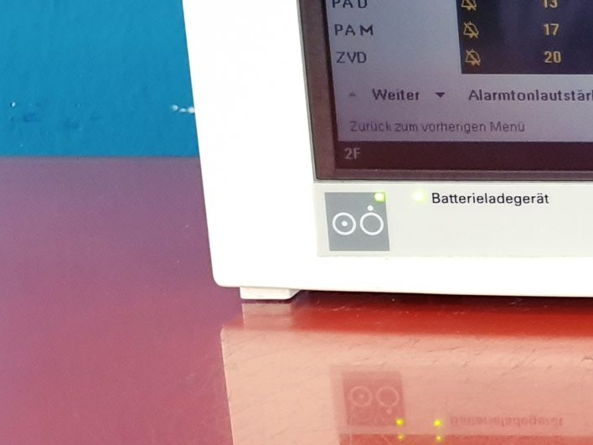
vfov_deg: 15.7
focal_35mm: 94
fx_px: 1610
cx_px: 1019
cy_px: 132
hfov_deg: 17.5
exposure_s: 1/50
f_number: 1.5
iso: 200
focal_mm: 4.3
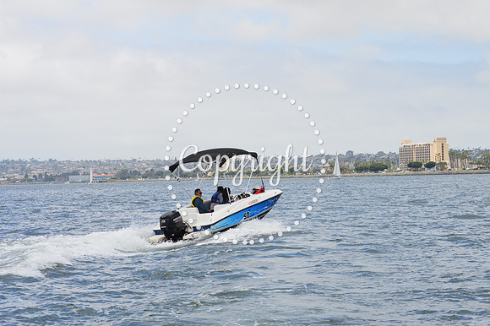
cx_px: 245
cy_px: 163
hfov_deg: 24.6
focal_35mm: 82
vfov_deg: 16.5
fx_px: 1122
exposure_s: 1/500
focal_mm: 55
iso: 320
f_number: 11
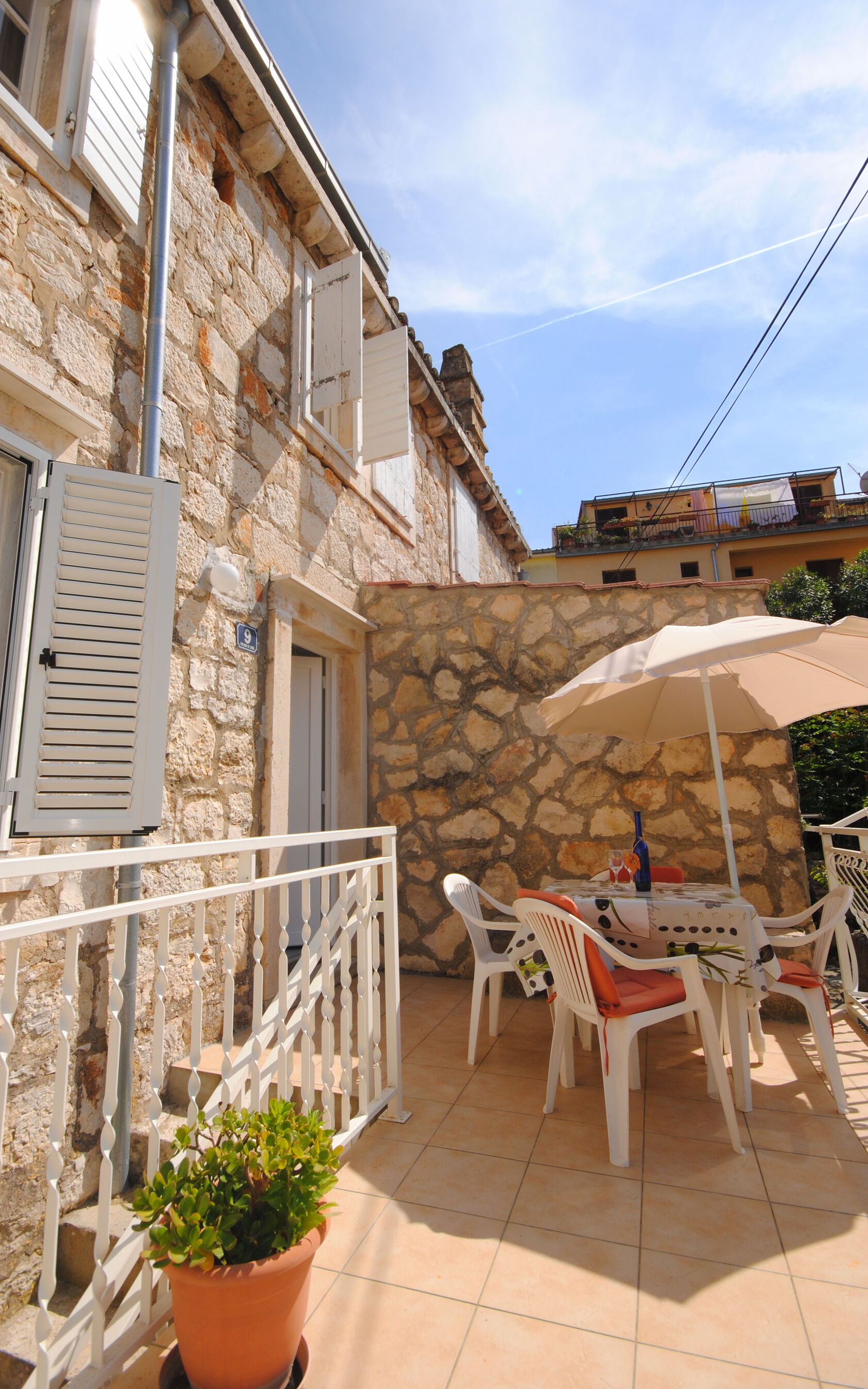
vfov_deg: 90.2
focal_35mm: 18
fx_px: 691
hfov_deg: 64.2
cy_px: 671
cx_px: 413
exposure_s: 1/200
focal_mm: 11.5
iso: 100
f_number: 11
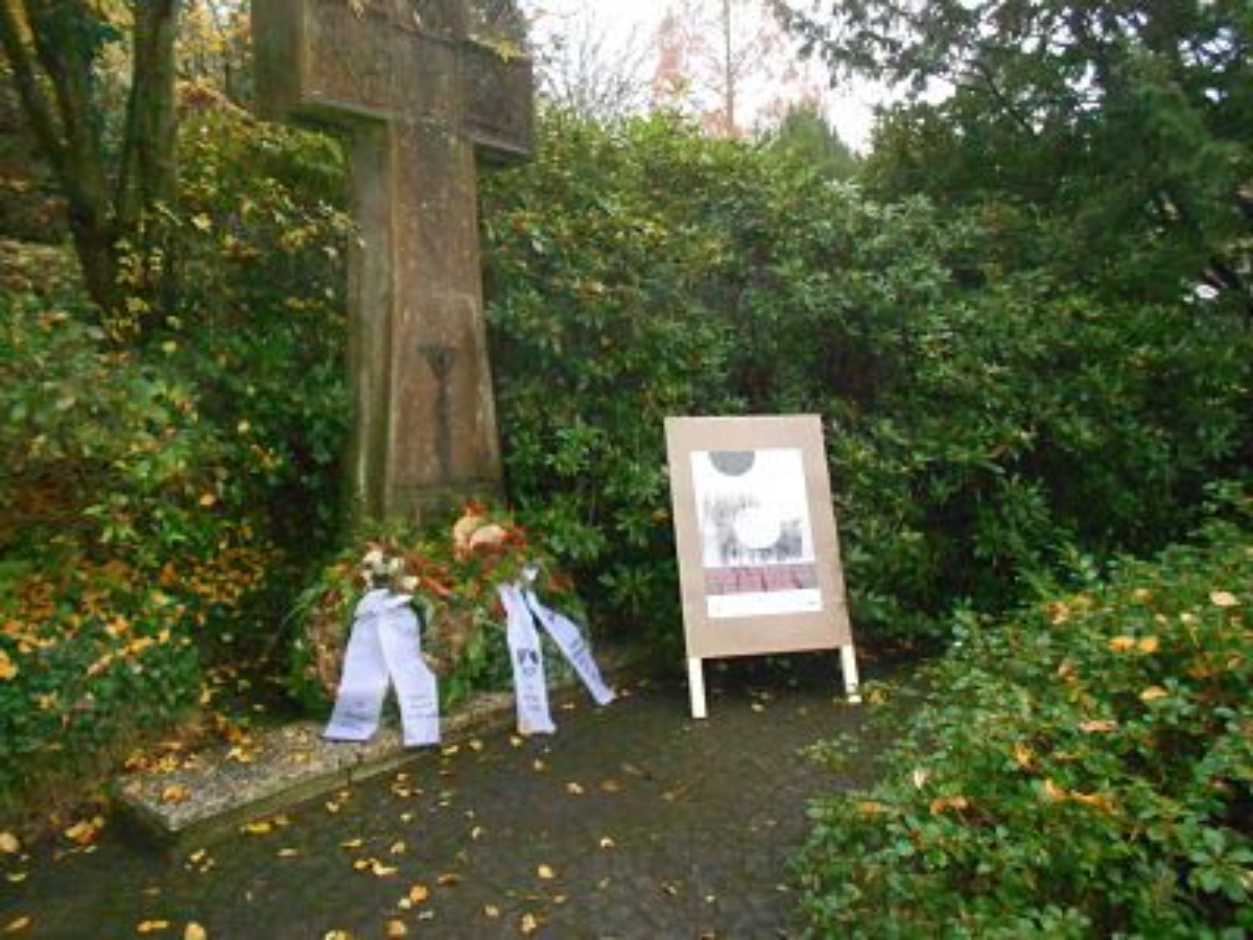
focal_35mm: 26
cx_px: 626
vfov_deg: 53.1
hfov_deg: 67.3
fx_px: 941
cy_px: 470
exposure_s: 1/25
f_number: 3.2
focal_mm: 4.6
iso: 800
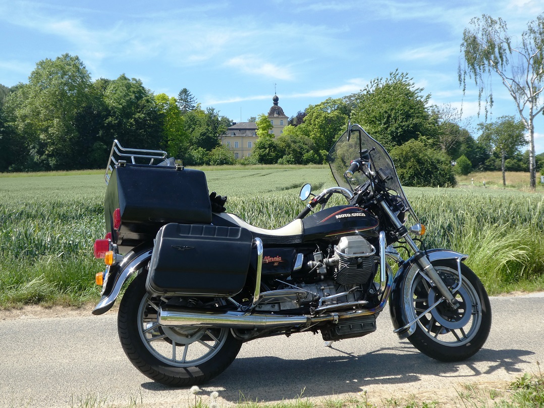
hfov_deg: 43.0
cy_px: 204
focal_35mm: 44
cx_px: 272
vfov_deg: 32.9
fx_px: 691
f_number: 3.9
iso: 80
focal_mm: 7.8
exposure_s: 1/400
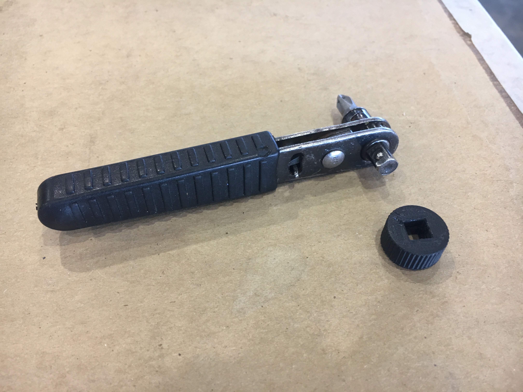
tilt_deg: -51.6
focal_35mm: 29
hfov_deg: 61.7
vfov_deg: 48.2
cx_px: 262
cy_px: 196
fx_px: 438
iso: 80
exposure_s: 1/30
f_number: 2.2
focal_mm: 4.15
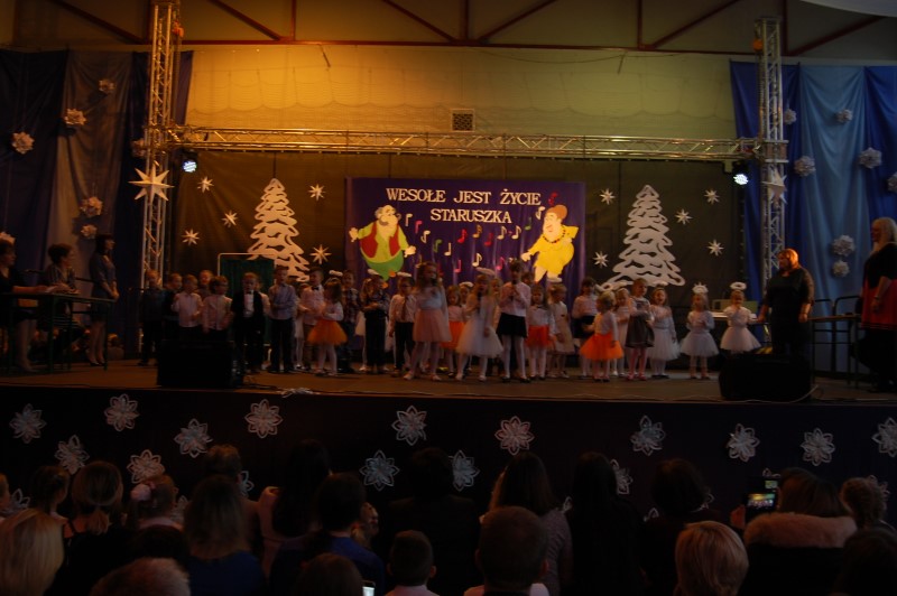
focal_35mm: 30
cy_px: 298
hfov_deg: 62.0
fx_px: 747
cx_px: 448
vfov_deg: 43.5
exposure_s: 1/15
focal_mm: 20
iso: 200
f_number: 5.6
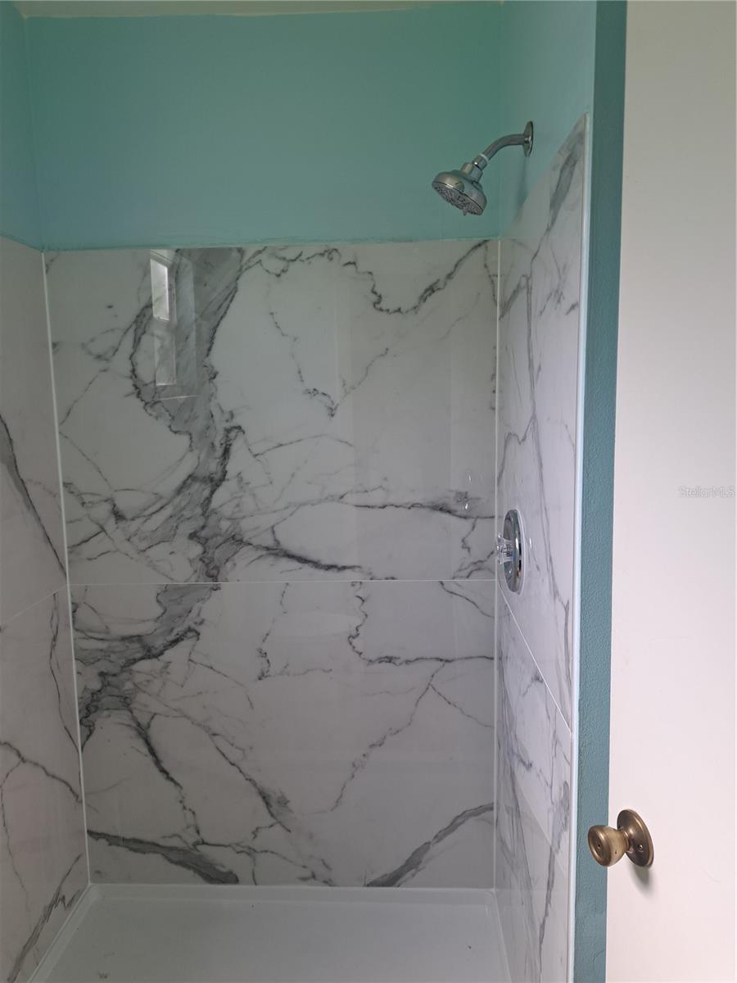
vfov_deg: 71.6
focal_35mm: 24
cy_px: 492
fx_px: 681
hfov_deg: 56.8
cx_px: 368
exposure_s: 1/60
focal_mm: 5.23
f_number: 1.8
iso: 64
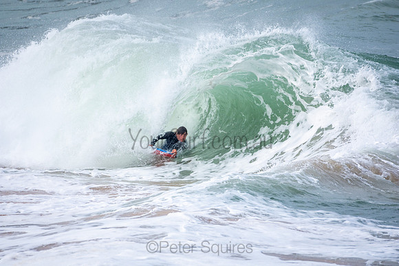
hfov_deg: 2.7
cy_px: 133
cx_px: 200
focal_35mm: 750
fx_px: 8314
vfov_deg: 1.8
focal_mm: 500
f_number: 5.6
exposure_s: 1/1000
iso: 220
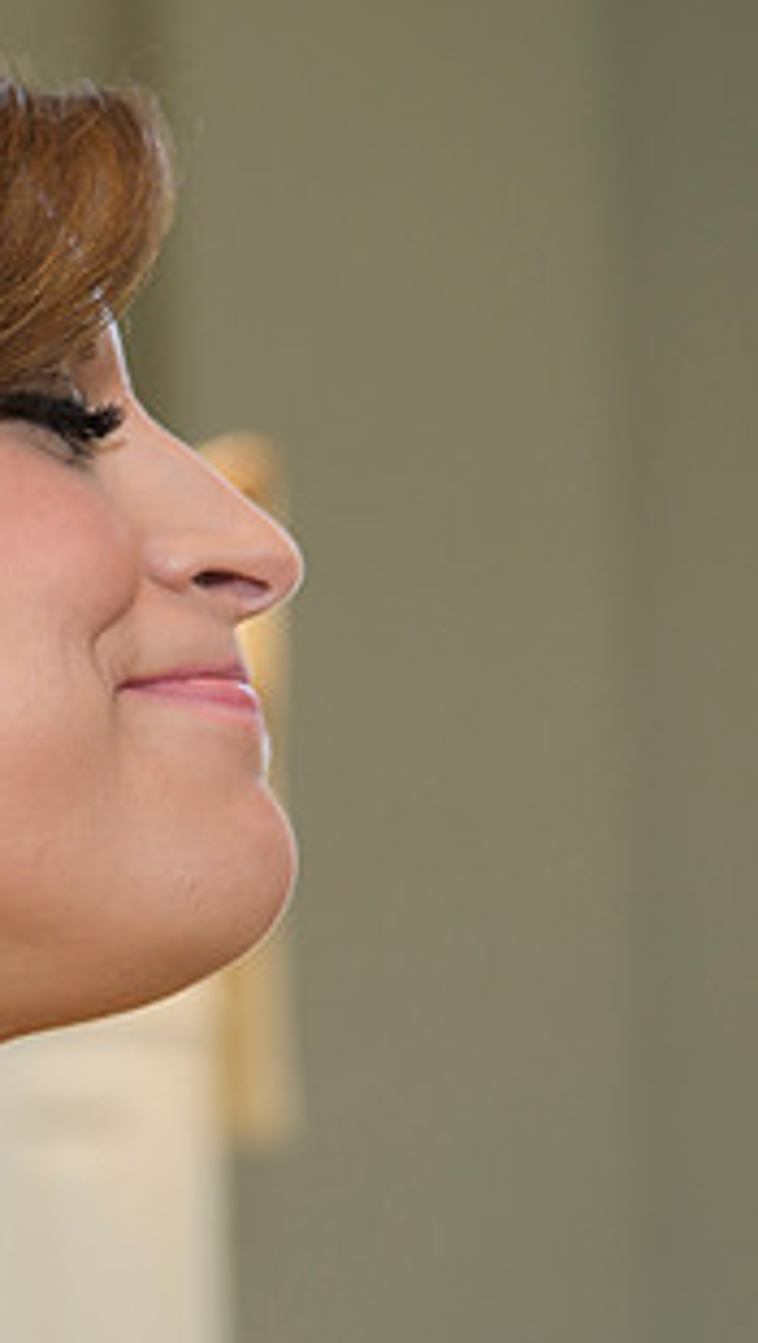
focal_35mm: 137
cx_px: -411
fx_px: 4882
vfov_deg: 15.7
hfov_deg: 8.7
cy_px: 741
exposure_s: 1/100
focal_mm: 70
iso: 800
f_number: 5
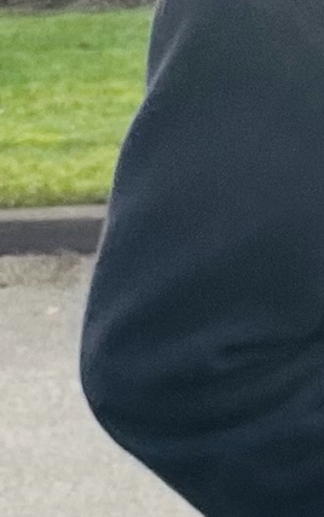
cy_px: 292
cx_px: 467
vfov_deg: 13.8
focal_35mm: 152
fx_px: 2145
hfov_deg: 8.5
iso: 32
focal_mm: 2.71
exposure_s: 1/121
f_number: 2.2
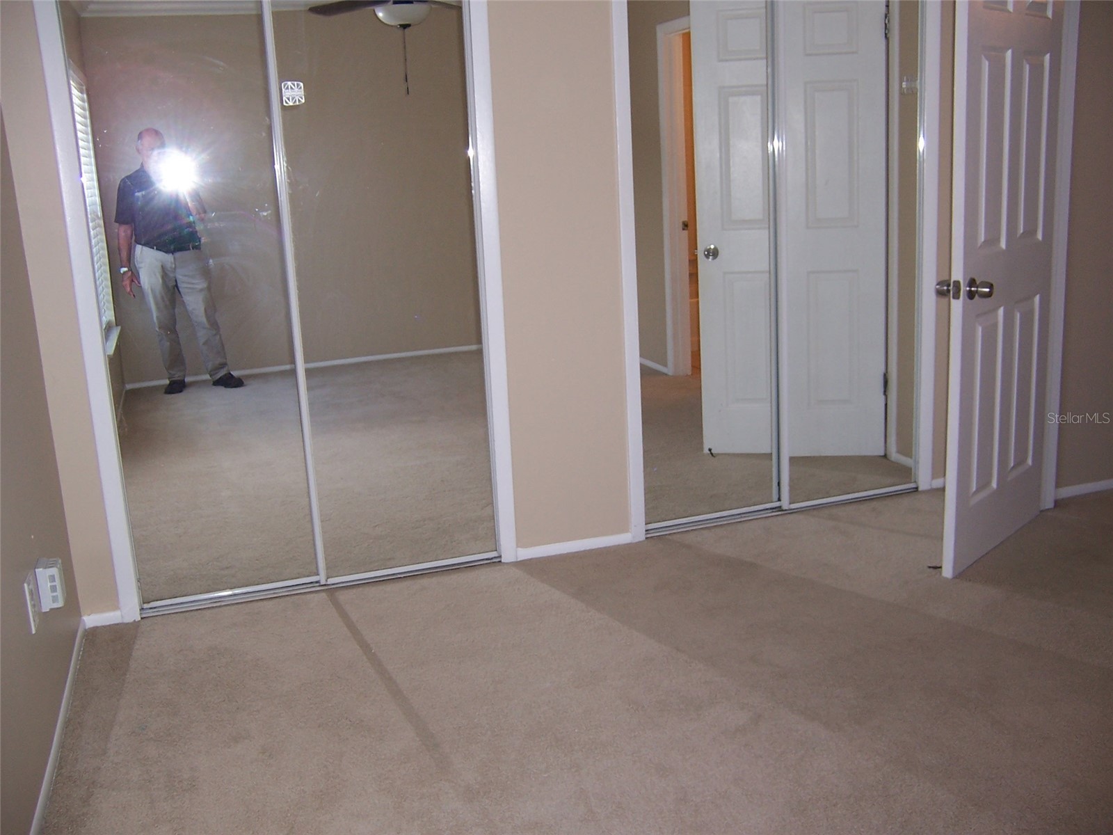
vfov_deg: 42.9
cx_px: 556
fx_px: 1061
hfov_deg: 55.4
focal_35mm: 33
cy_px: 418
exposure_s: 1/60
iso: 80
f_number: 2.8
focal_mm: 5.5
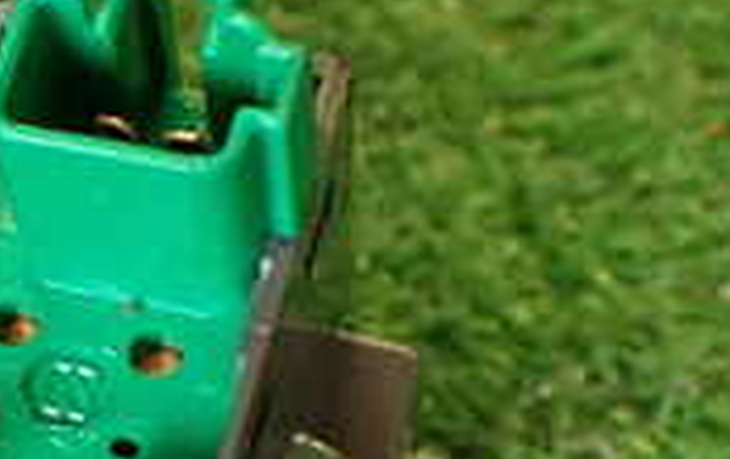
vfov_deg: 11.2
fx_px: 2312
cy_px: 484
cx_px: -400
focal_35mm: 116
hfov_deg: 16.2
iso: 250
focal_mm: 5.79
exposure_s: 1/30
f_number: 2.4
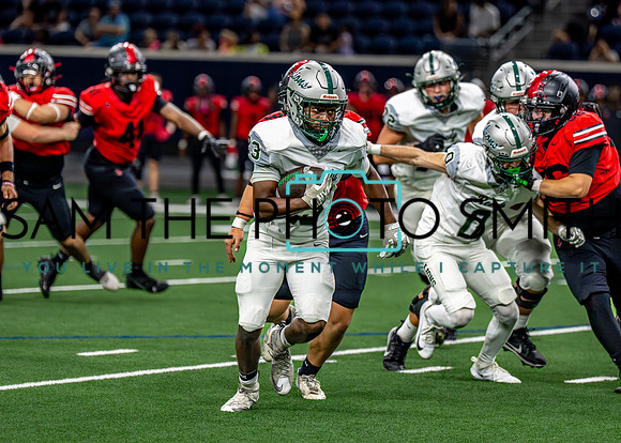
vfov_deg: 5.9
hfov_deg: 8.2
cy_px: 216
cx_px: 329
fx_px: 4313
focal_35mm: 245
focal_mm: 156
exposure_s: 1/2000
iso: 4000
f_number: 2.8
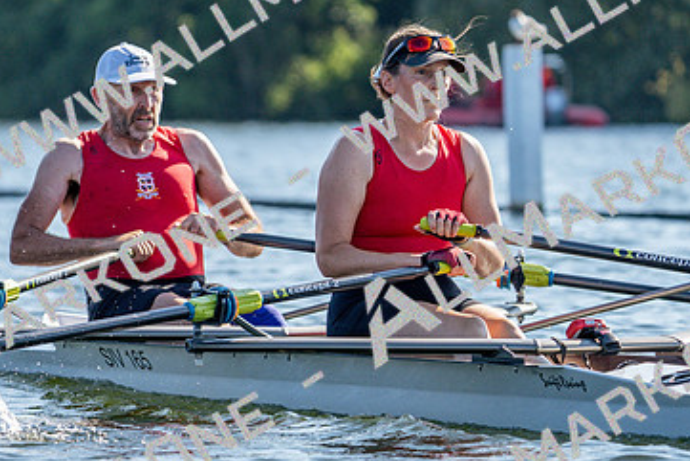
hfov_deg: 4.5
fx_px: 8801
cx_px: 201
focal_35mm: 459
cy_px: 187
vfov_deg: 3.0
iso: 400
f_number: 5.6
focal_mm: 286
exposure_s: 1/1600
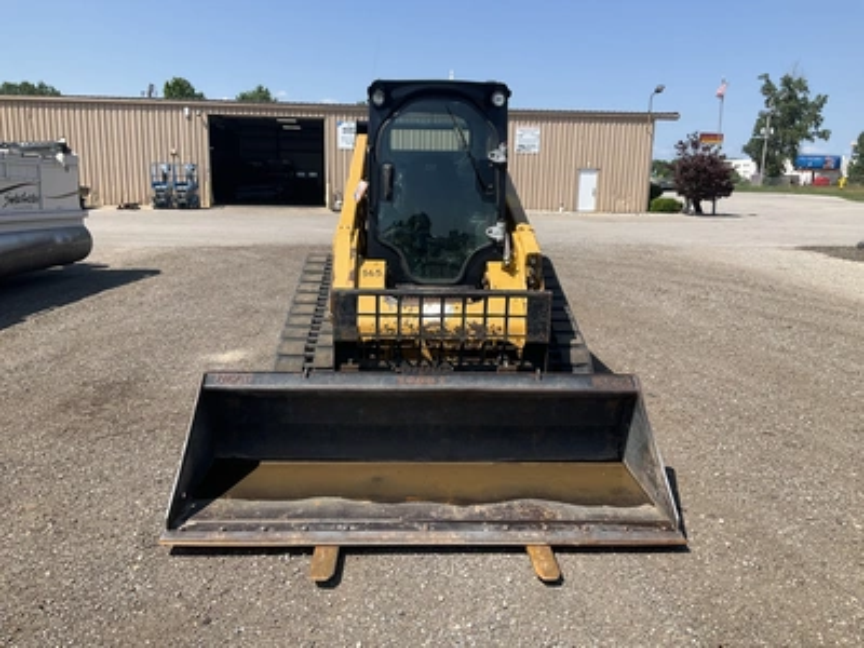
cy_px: 324
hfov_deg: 61.7
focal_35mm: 29
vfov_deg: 48.2
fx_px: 724
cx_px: 432
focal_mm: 3
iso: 25
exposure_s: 1/1675
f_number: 1.8
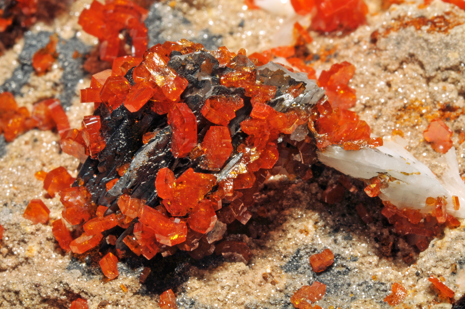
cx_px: 232
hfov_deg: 22.6
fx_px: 1161
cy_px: 154
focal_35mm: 90
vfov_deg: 15.2
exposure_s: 1/60
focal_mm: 60
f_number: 40
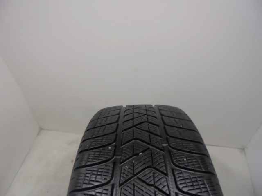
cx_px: 131
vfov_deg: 53.1
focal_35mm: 26
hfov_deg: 67.3
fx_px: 197
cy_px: 98
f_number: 3.5
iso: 100
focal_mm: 4.6
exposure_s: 1/30
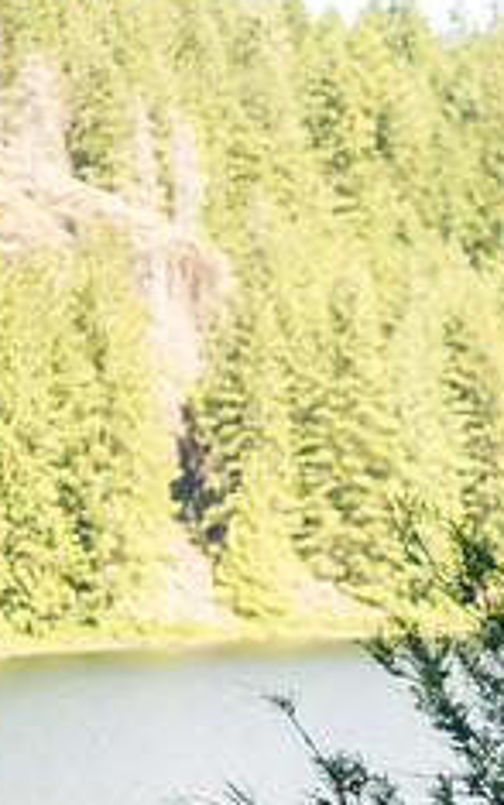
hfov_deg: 7.0
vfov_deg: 11.4
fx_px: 4019
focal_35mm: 183
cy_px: 704
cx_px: 833
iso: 500
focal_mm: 35
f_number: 2.8
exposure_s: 1/1000
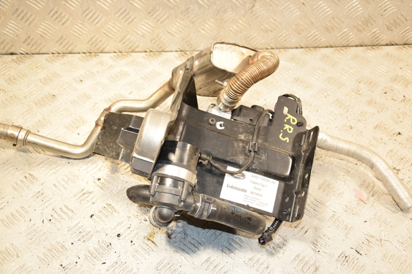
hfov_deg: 46.4
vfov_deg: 31.9
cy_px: 137
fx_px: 480
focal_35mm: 42
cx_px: 206
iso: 800
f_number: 5
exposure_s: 1/200
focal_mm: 28
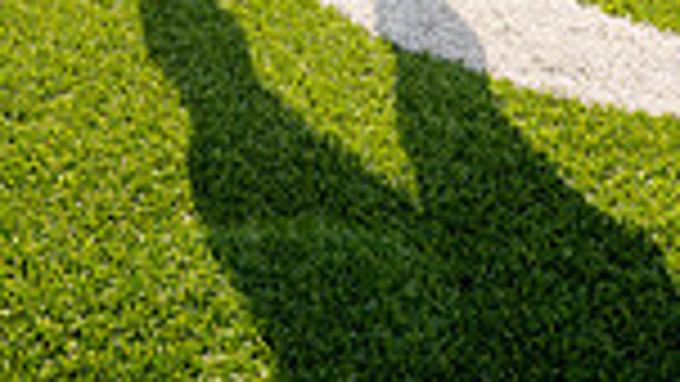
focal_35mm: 106
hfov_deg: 20.1
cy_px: -571
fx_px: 1912
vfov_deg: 9.9
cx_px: 225
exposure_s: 1/250
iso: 320
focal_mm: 34
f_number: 10
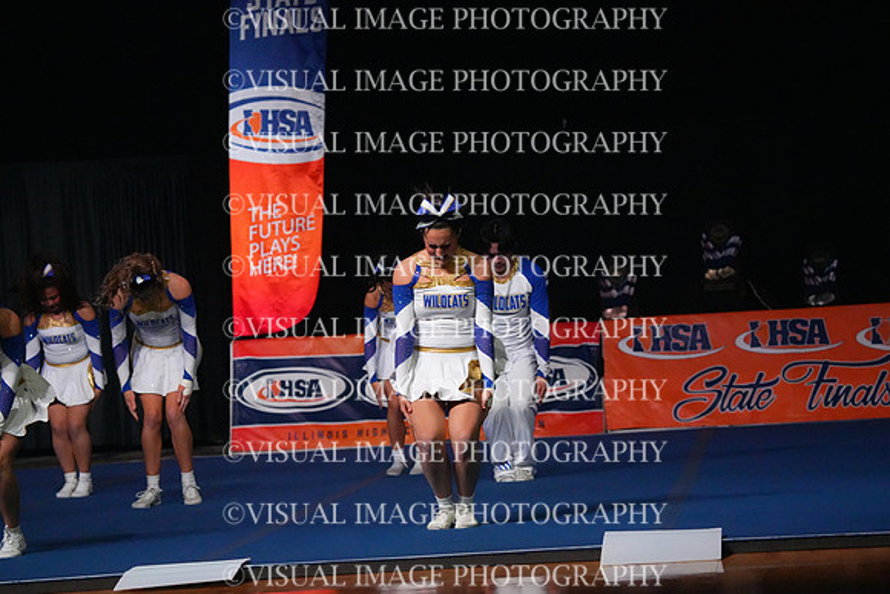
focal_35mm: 170
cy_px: 297
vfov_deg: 8.1
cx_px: 445
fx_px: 4204
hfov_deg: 12.1
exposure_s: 1/1250
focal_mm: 170
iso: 16000
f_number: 5.6
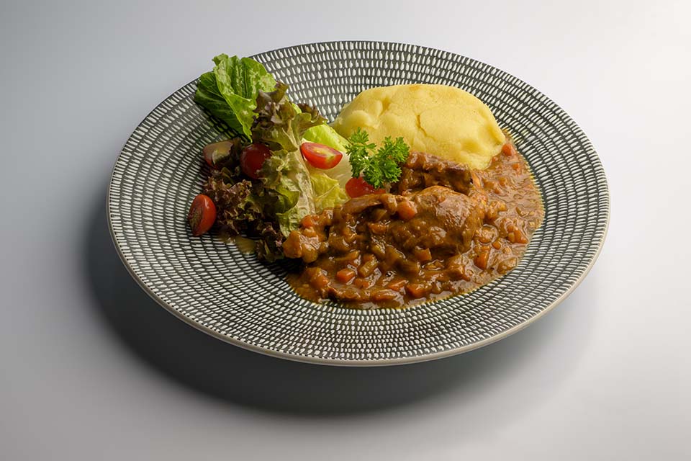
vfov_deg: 16.1
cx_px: 346
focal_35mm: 85
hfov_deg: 23.9
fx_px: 1631
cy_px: 230
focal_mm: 85
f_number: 8.5
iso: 80
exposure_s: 1/200
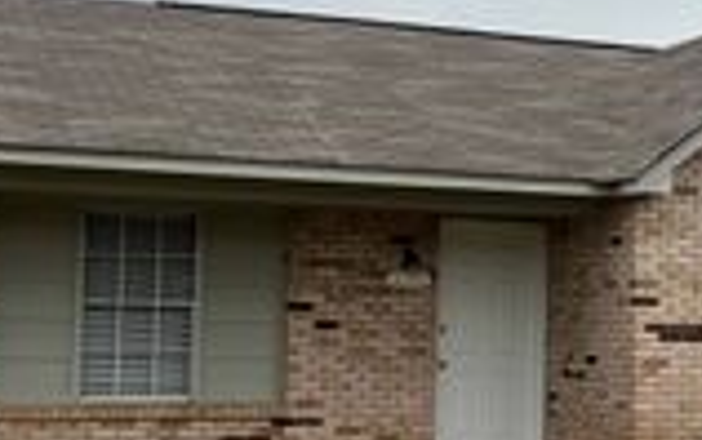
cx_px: 511
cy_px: 229
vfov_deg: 15.0
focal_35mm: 87
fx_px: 1666
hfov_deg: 23.6
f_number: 1.5
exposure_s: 1/4444
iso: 50
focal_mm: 5.7
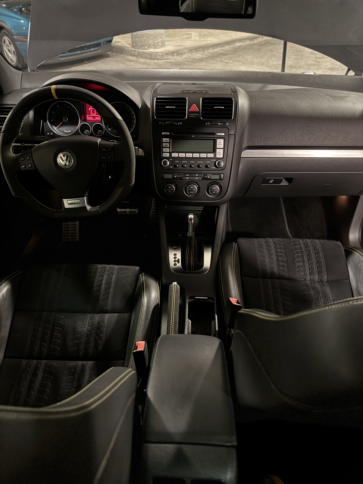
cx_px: 182
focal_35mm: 24
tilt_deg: -37.9
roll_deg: +1.0
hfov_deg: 56.8
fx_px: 336
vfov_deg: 71.6
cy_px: 242
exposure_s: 1/20
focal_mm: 6.76
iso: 1600
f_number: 1.78
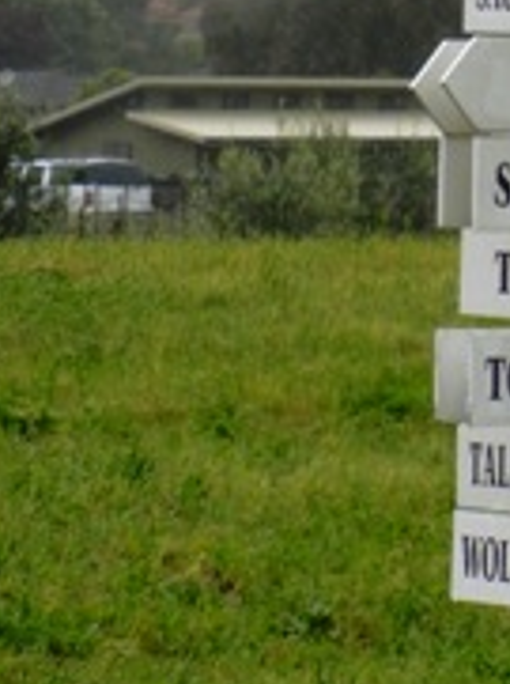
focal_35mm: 334
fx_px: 6584
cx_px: 684
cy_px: -159
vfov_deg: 5.9
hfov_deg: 4.4
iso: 160
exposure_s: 1/886
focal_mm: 20.9
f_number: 4.6
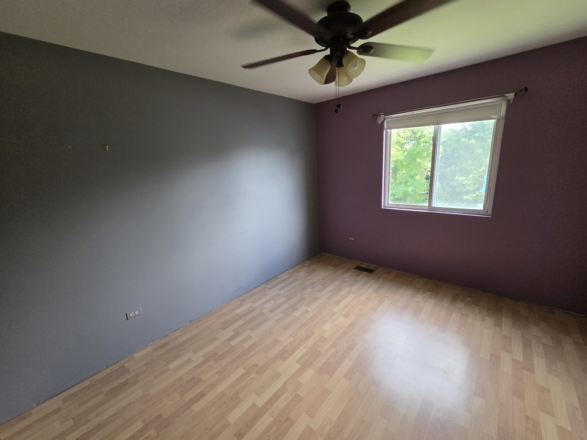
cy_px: 220
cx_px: 294
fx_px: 220
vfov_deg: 89.9
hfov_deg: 106.2
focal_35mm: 13
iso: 250
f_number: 2.2
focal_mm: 2.2
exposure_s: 1/100
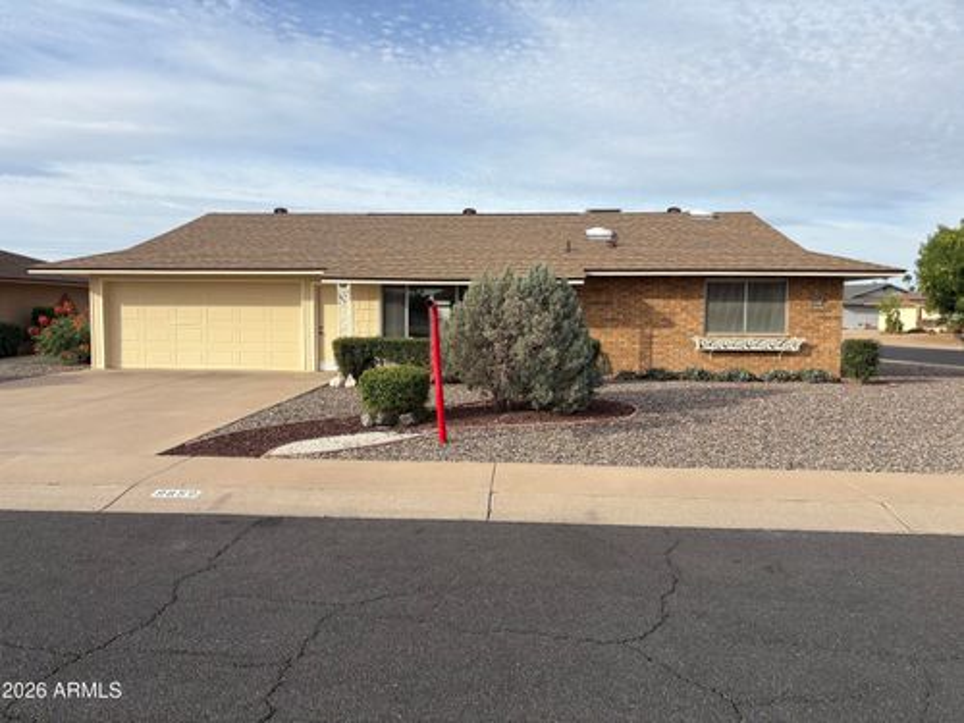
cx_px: 482
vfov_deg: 53.1
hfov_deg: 67.3
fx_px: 724
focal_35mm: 26
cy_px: 362
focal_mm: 5.96
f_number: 1.6
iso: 50
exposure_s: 1/2639
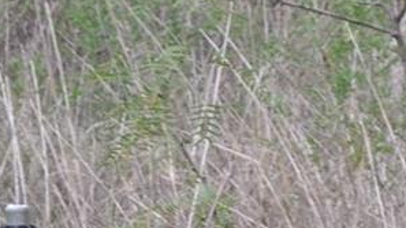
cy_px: -65
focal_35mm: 434
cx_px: 488
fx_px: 4672
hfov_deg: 5.0
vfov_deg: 2.8
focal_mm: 40
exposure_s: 1/50
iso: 100
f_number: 5.3
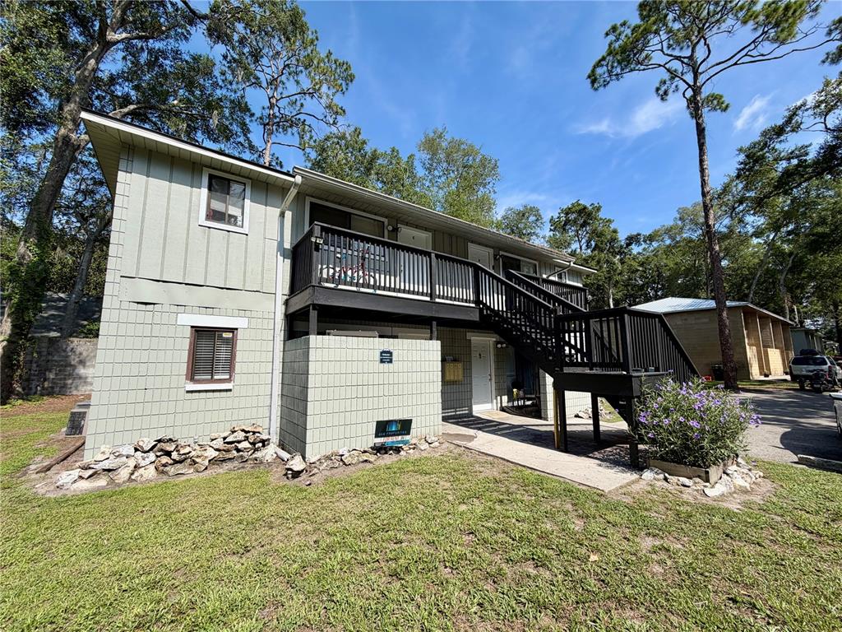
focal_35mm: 14
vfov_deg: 85.7
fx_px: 341
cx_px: 421
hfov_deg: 102.1
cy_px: 316
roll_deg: +0.4
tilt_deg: +8.7
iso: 25
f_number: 2.2
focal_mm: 2.22
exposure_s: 1/770
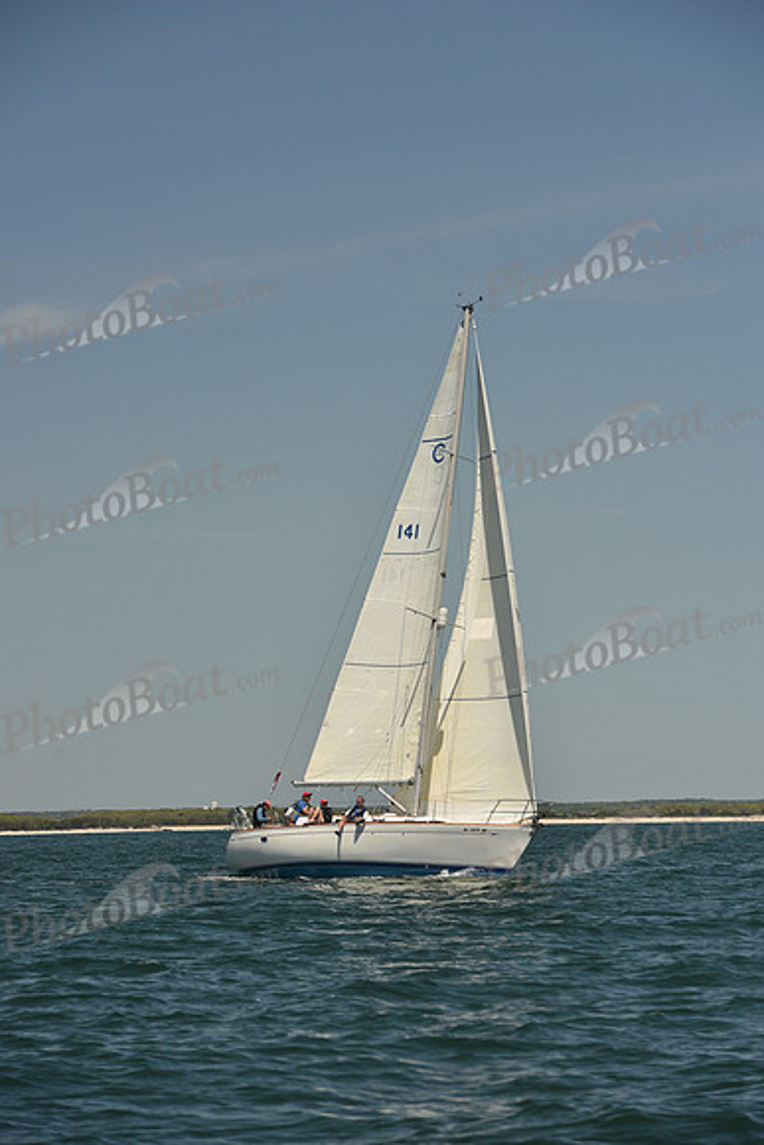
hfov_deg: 10.2
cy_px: 572
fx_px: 4295
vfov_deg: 15.2
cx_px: 382
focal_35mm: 135
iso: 250
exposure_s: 1/800
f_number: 7.1
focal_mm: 135
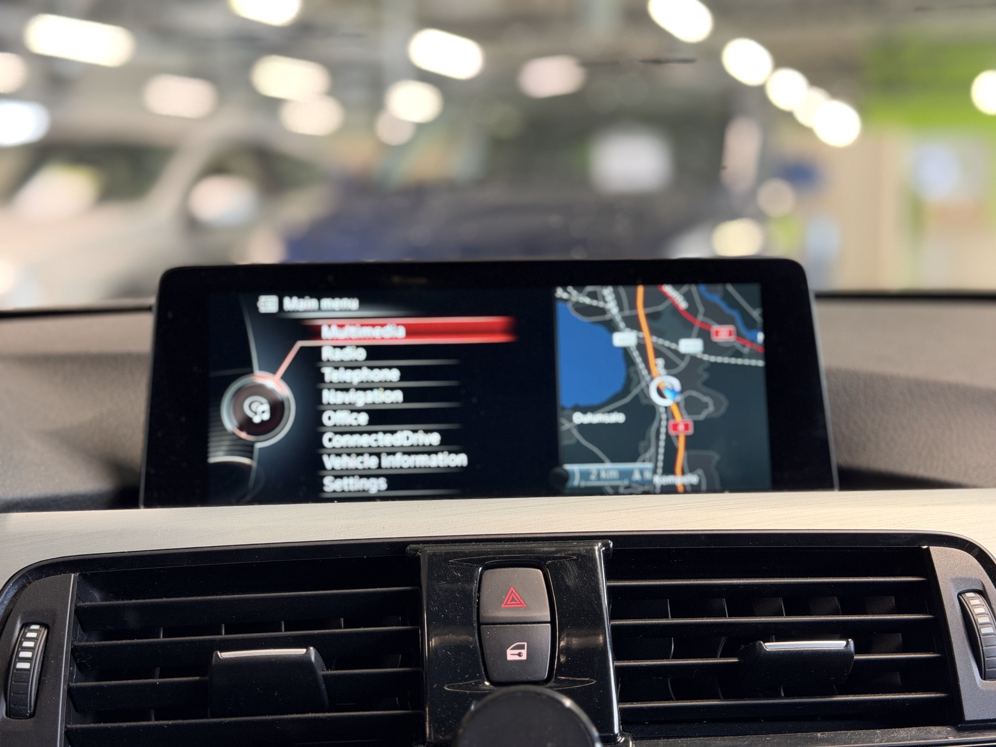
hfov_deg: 39.7
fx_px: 1381
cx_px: 498
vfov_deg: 30.3
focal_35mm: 48
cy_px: 374
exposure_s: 1/40
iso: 250
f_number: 1.78
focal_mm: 6.76
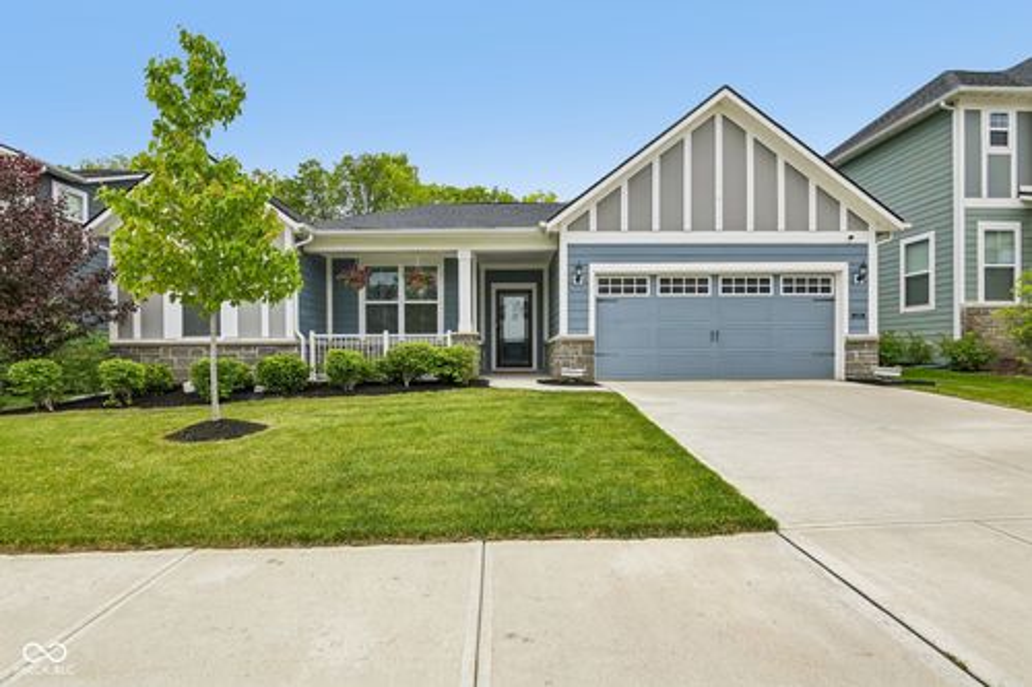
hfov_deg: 96.8
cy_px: 344
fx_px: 458
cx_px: 516
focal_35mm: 16
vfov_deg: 73.7
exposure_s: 1/250
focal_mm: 16
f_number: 8
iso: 100
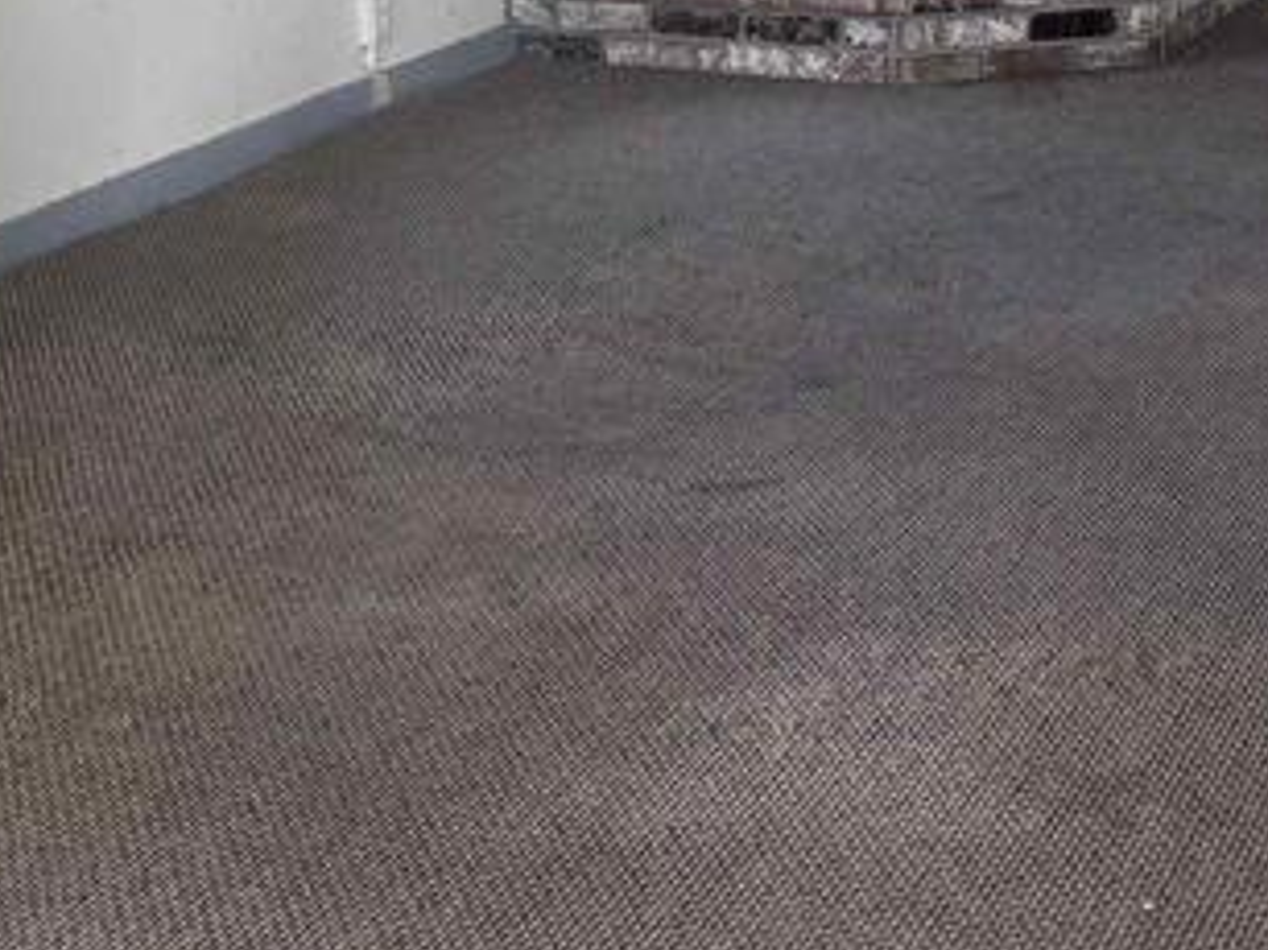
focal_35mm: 80
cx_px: 599
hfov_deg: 24.4
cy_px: 281
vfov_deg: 18.3
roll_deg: +1.3
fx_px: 2929
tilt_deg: -15.7
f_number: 1.78
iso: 200
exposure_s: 1/75
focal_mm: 6.76
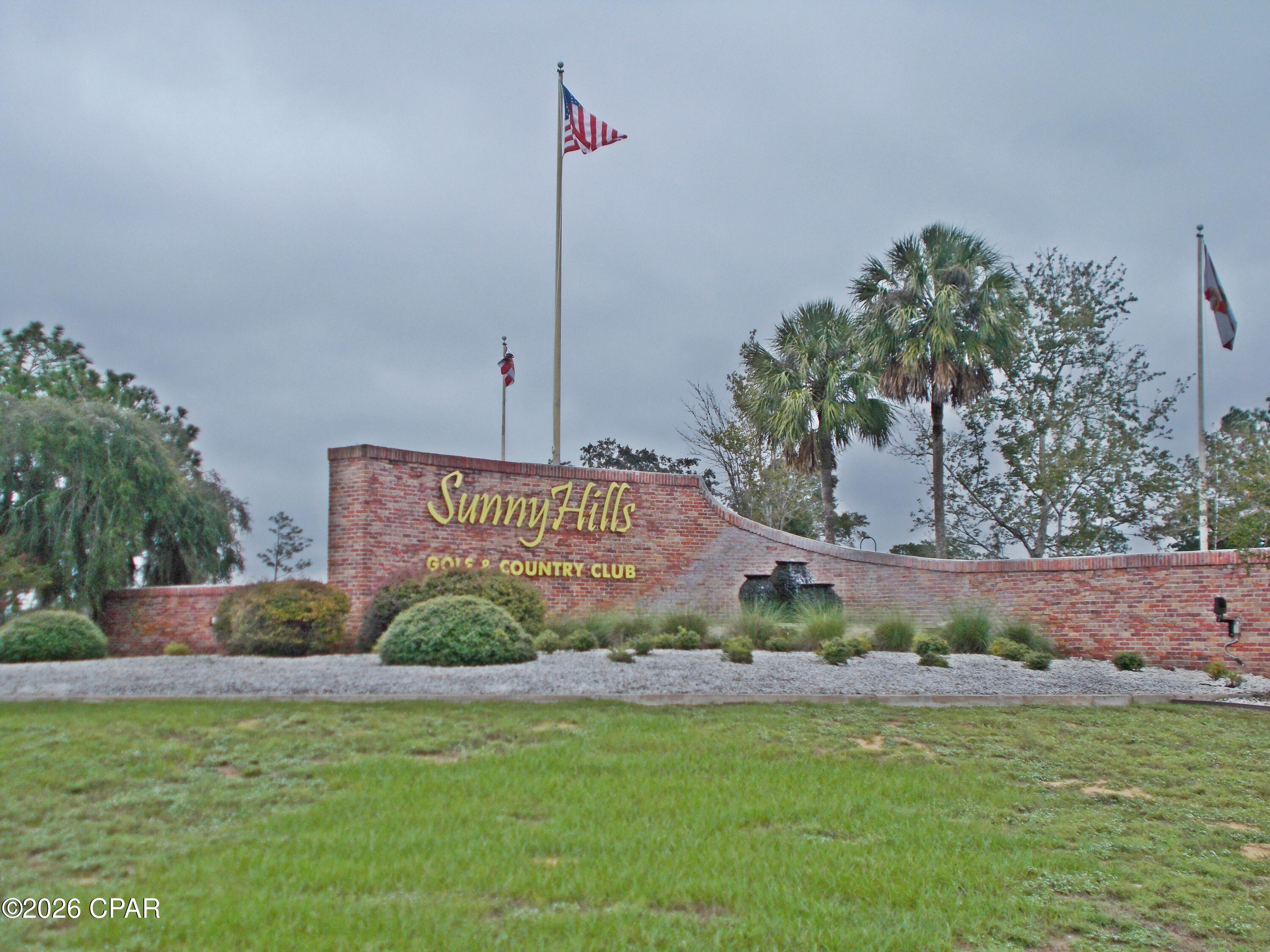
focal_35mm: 44
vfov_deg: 32.9
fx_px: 1614
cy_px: 476
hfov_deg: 42.9
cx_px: 635
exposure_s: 1/500
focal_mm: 7.9
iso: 80
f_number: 4.2
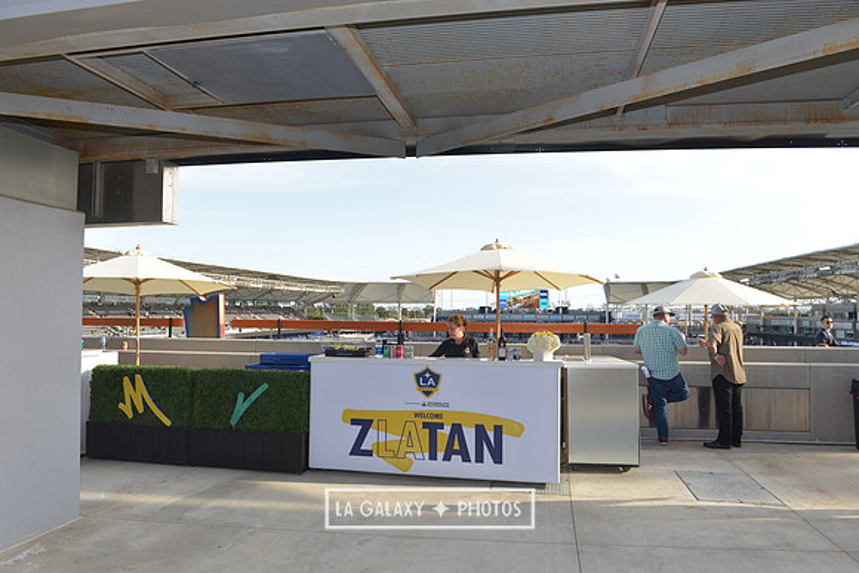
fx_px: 573
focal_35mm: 24
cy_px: 286
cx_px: 430
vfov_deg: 53.2
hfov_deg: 73.7
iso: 200
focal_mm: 24
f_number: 8
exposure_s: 1/160
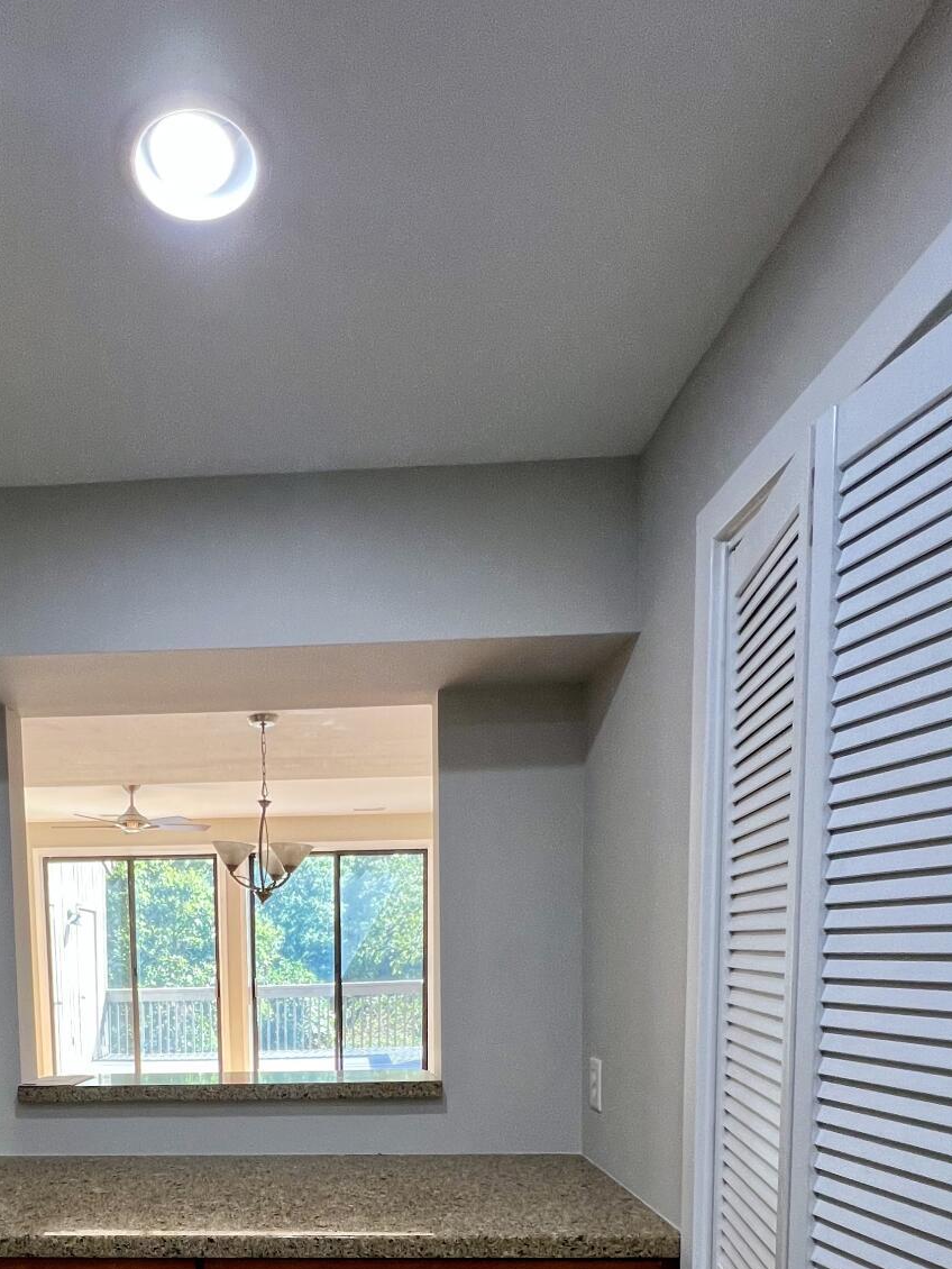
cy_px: 1033
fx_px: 843
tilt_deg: -5.1
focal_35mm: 23
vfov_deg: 66.4
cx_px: 281
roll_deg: +1.6
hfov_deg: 56.9
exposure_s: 1/120
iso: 80
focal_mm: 1.57
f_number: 1.8
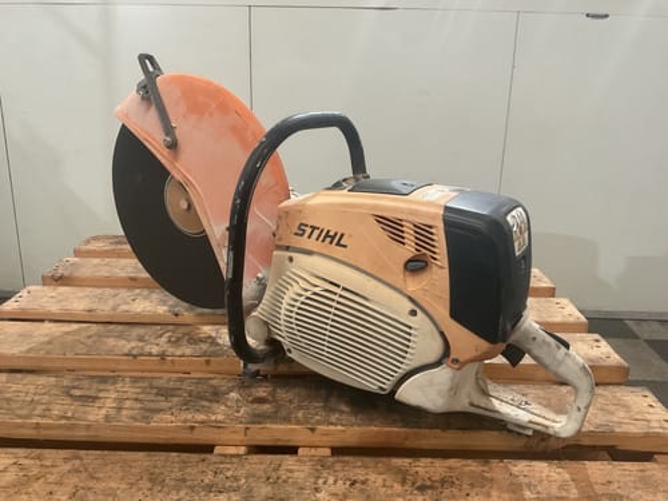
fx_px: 560
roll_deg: -1.2
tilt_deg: -20.8
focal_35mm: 29
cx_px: 334
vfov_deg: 48.2
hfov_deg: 61.7
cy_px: 250
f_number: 1.8
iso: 250
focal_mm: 3
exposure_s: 1/40
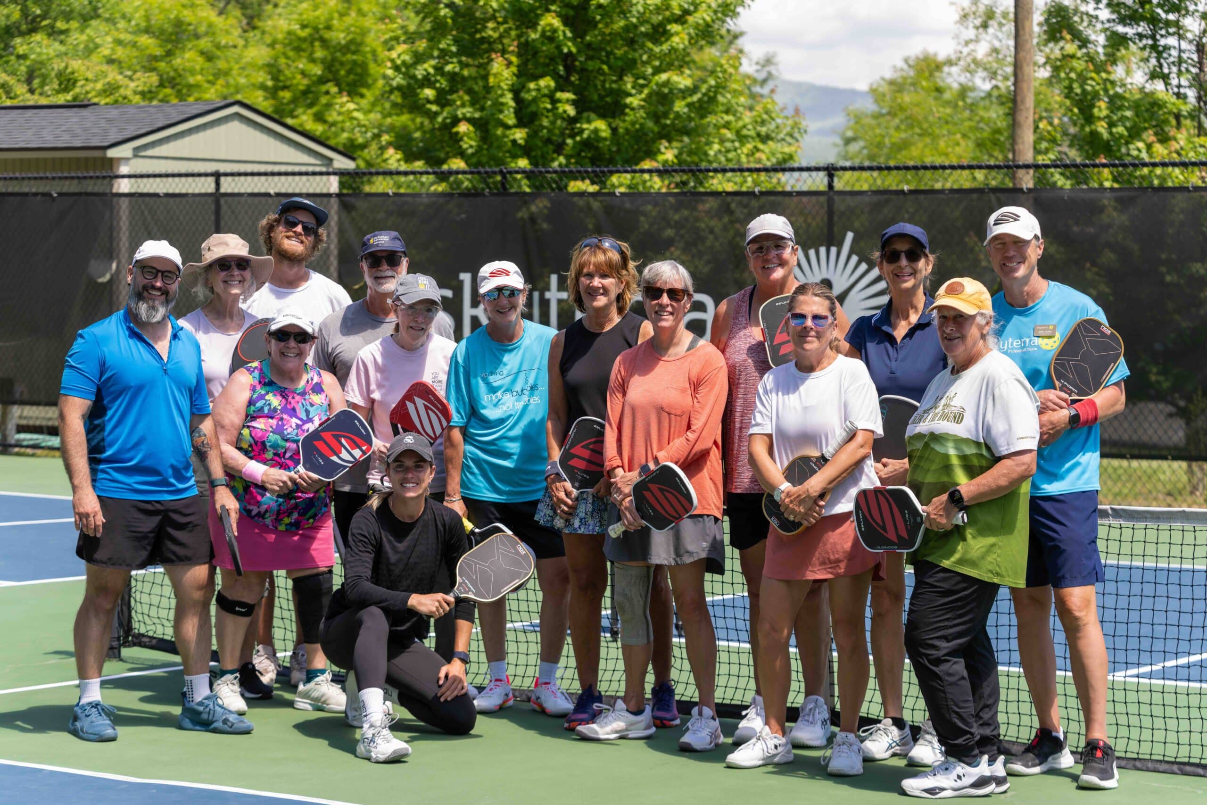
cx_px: 604
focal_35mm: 93
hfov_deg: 21.9
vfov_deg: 14.7
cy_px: 402
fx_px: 3118
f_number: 4.5
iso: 500
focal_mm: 93
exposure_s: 1/1250
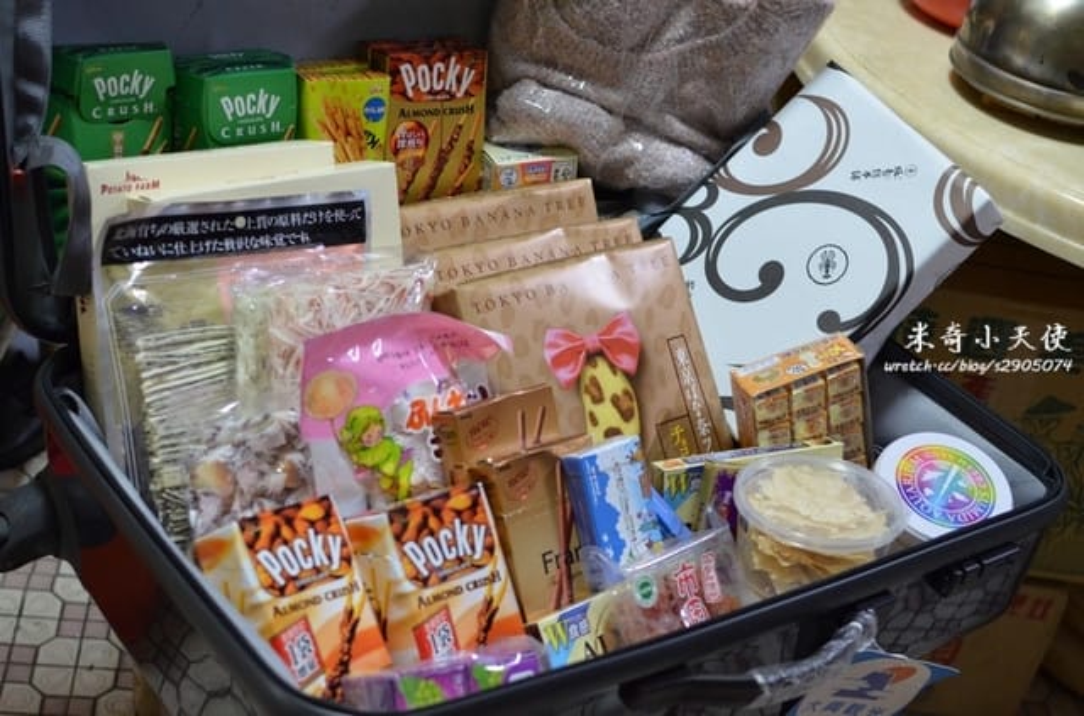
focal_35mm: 52
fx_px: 1577
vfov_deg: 25.6
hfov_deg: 37.9
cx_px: 542
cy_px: 358
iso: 1600
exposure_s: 1/40
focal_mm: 35
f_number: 3.2
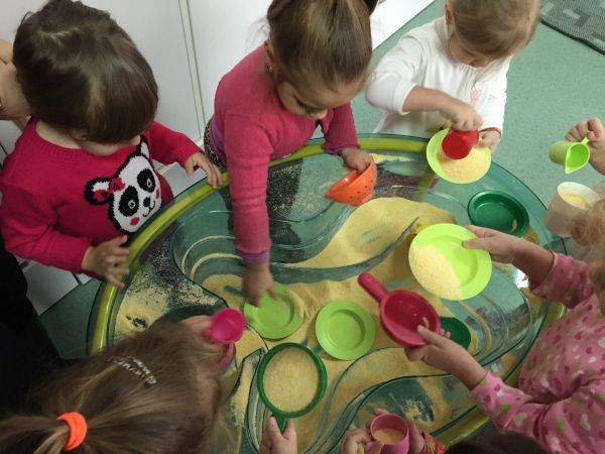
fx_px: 507
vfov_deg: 48.2
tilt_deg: -57.9
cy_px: 227
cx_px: 302
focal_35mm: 29
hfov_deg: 61.7
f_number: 2.2
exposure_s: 1/33
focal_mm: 4.15
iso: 200
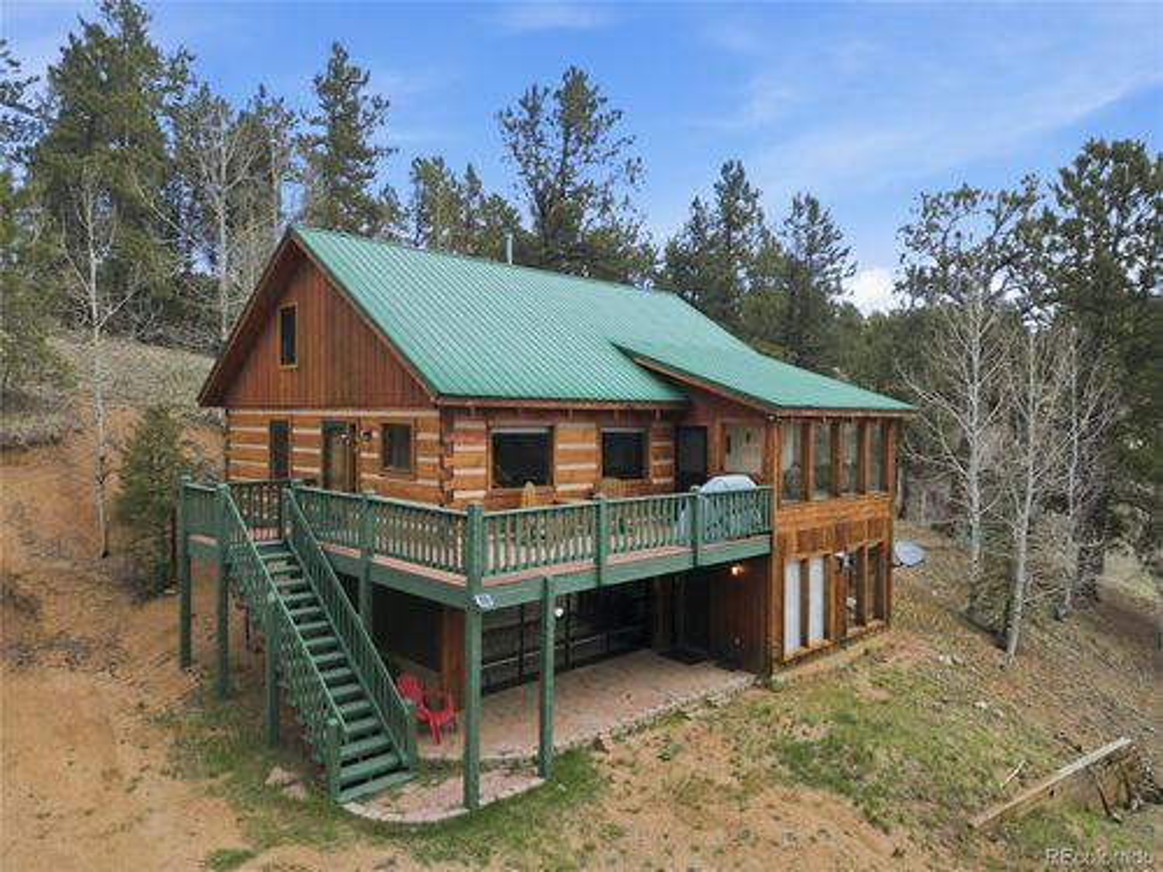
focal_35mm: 24
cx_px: 582
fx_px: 806
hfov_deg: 71.6
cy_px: 436
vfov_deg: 56.8
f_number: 1.7
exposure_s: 1/1000
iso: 100
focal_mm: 6.7
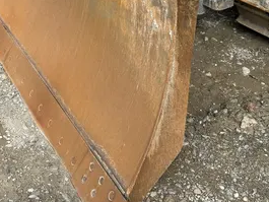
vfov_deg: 26.3
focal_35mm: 54
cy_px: 25
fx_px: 420
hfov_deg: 35.2
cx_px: 88
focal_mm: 5.7
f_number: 1.5
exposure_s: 1/1488
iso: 50
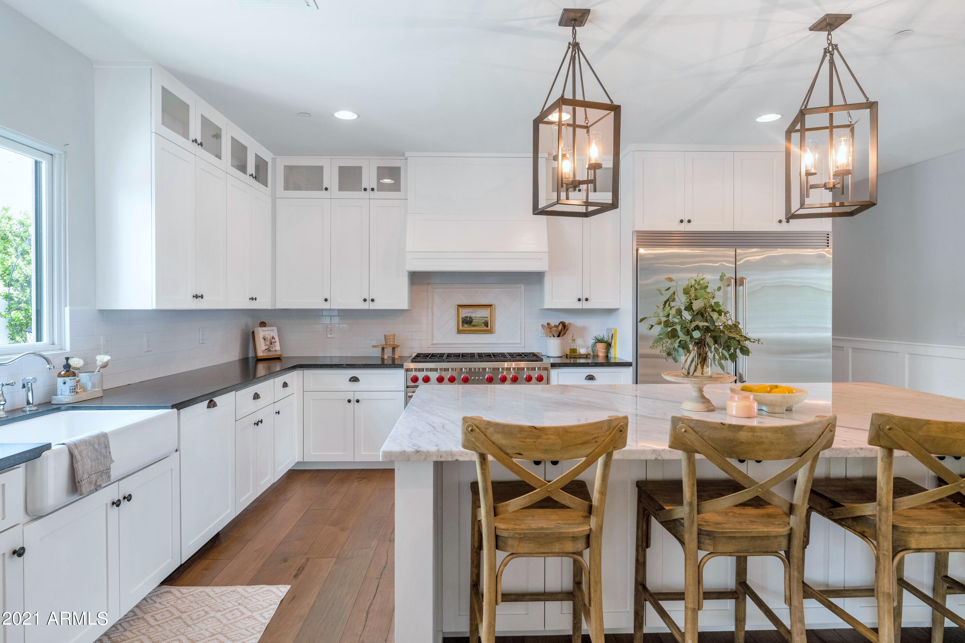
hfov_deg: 86.9
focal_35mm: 19
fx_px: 509
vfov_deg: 64.6
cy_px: 322
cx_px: 482
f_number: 6.3
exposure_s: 1/50
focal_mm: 19
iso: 640
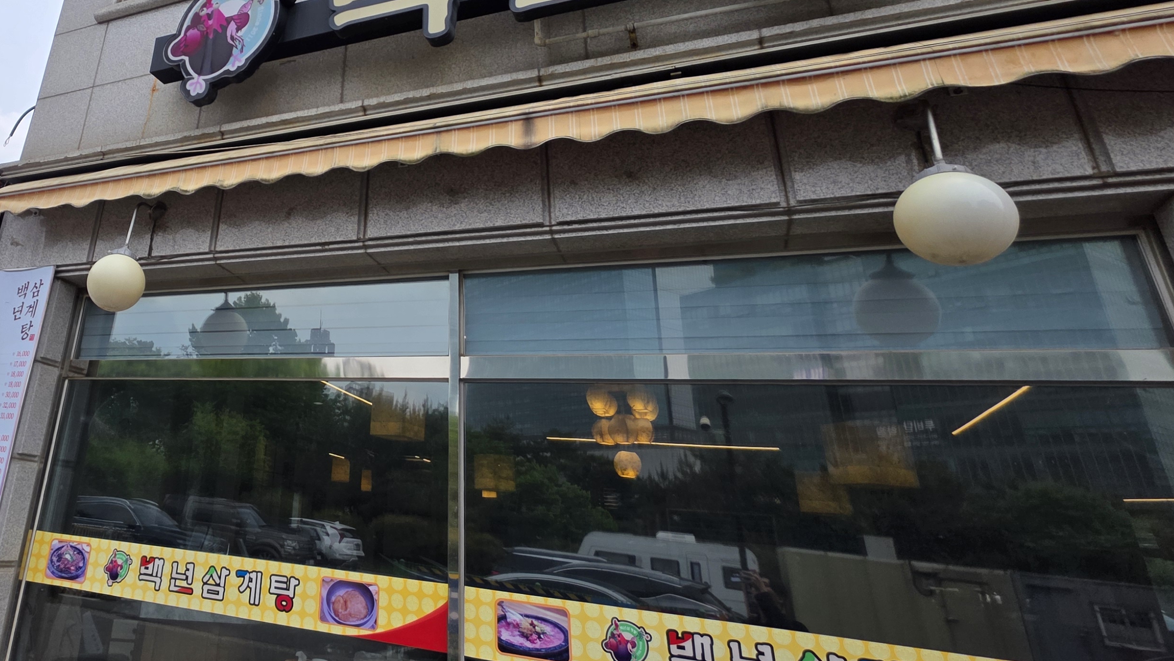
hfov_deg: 73.2
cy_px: 186
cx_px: 295
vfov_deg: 48.1
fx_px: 716
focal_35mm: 23
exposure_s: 1/2321
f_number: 1.9
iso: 40
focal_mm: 2.2
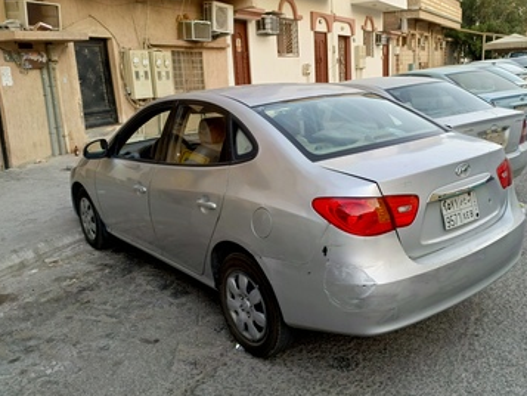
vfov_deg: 44.2
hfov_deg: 56.6
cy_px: 194
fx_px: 487
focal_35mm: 32
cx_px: 303
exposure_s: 1/120
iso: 192
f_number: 1.69
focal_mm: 4.76
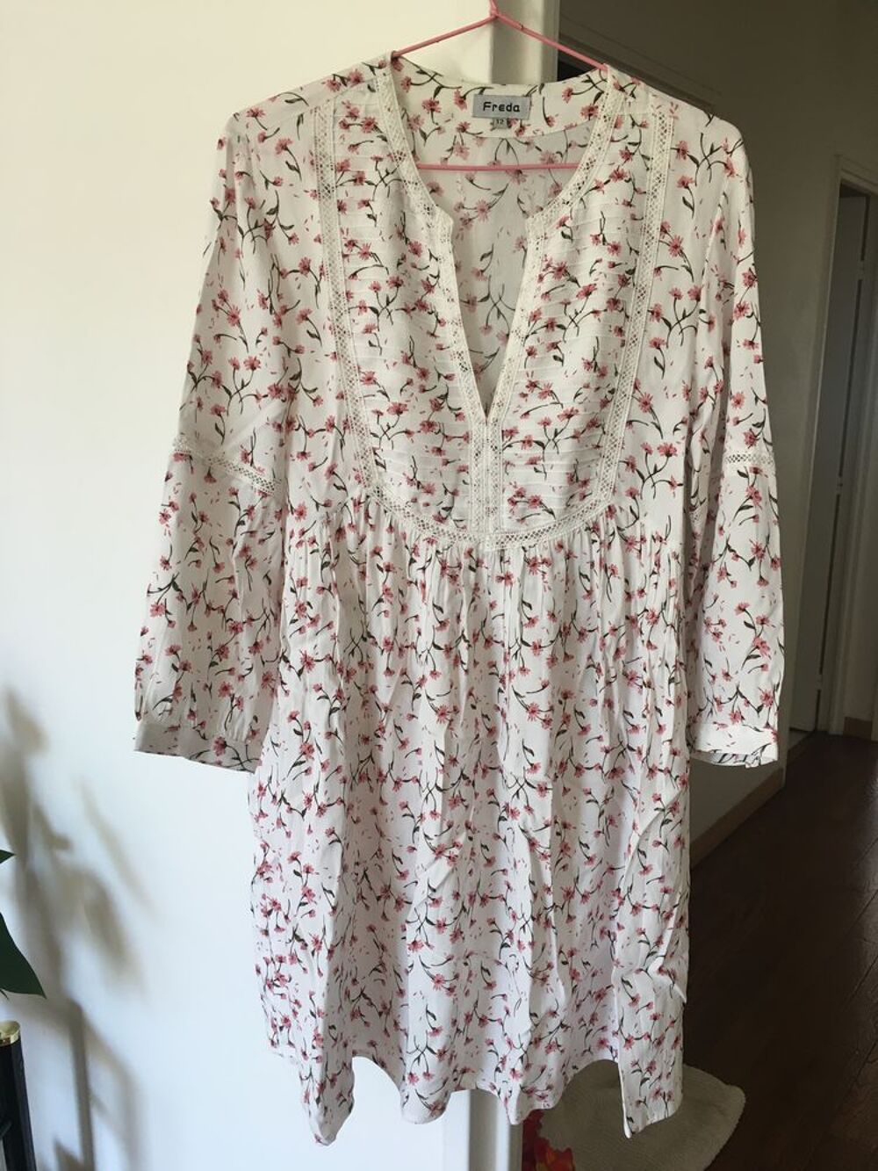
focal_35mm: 29
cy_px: 586
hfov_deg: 48.2
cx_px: 439
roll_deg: -1.1
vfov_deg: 61.7
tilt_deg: -12.1
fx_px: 981
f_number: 2.2
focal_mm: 4.15
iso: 50
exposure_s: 1/33
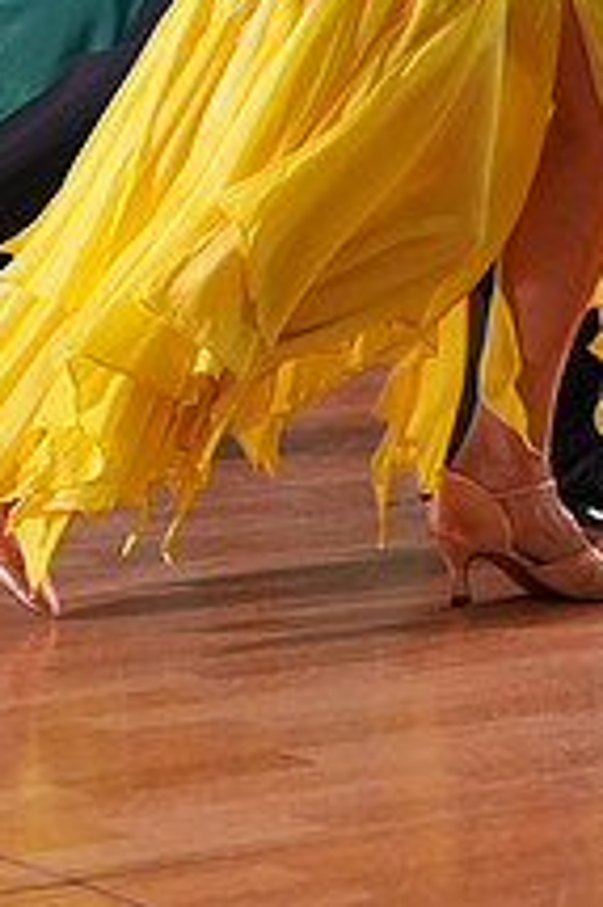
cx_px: 436
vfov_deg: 9.4
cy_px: -291
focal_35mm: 216
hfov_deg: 6.3
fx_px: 5435
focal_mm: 80
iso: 2000
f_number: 4
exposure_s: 1/500
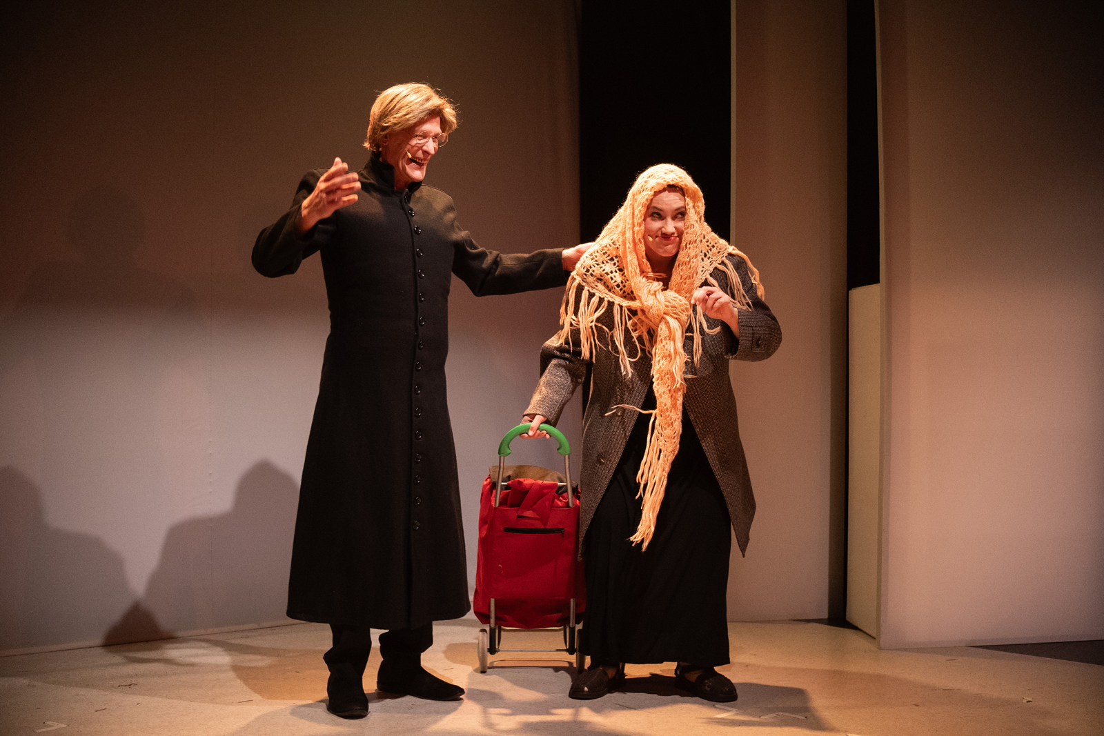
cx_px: 552
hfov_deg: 48.5
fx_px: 1227
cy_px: 368
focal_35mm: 40
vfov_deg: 33.4
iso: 3200
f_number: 2.8
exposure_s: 1/160
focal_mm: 27
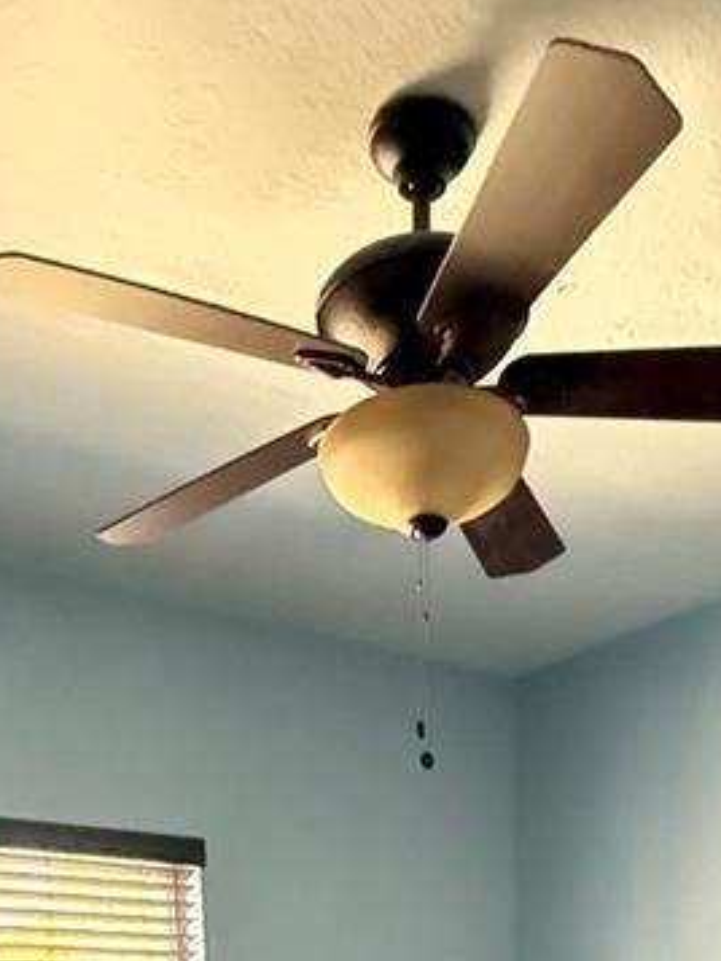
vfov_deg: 28.5
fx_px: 1304
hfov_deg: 30.9
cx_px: 363
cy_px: 1397
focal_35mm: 47
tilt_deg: -13.7
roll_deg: -0.1
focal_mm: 2.22
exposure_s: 1/60
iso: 1250
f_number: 2.2
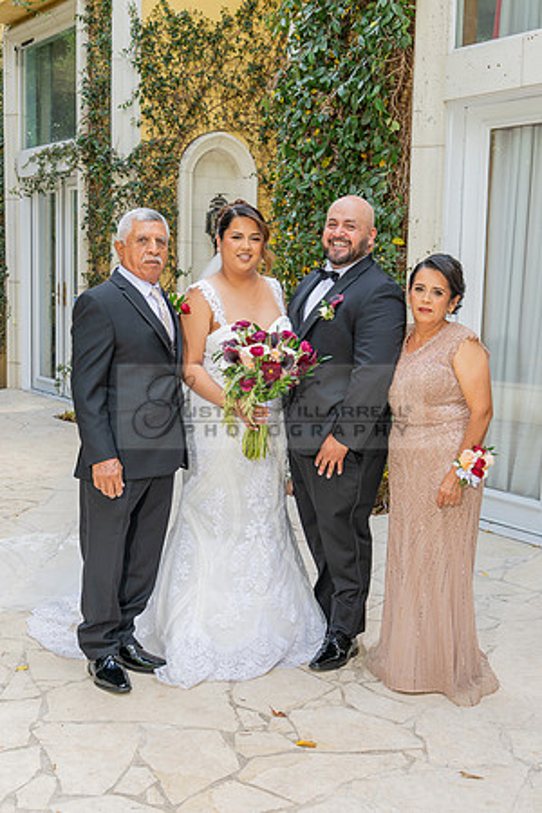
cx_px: 232
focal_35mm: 48
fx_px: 1085
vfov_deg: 41.1
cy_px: 407
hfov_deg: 28.0
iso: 200
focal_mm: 32
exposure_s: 1/200
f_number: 4.5
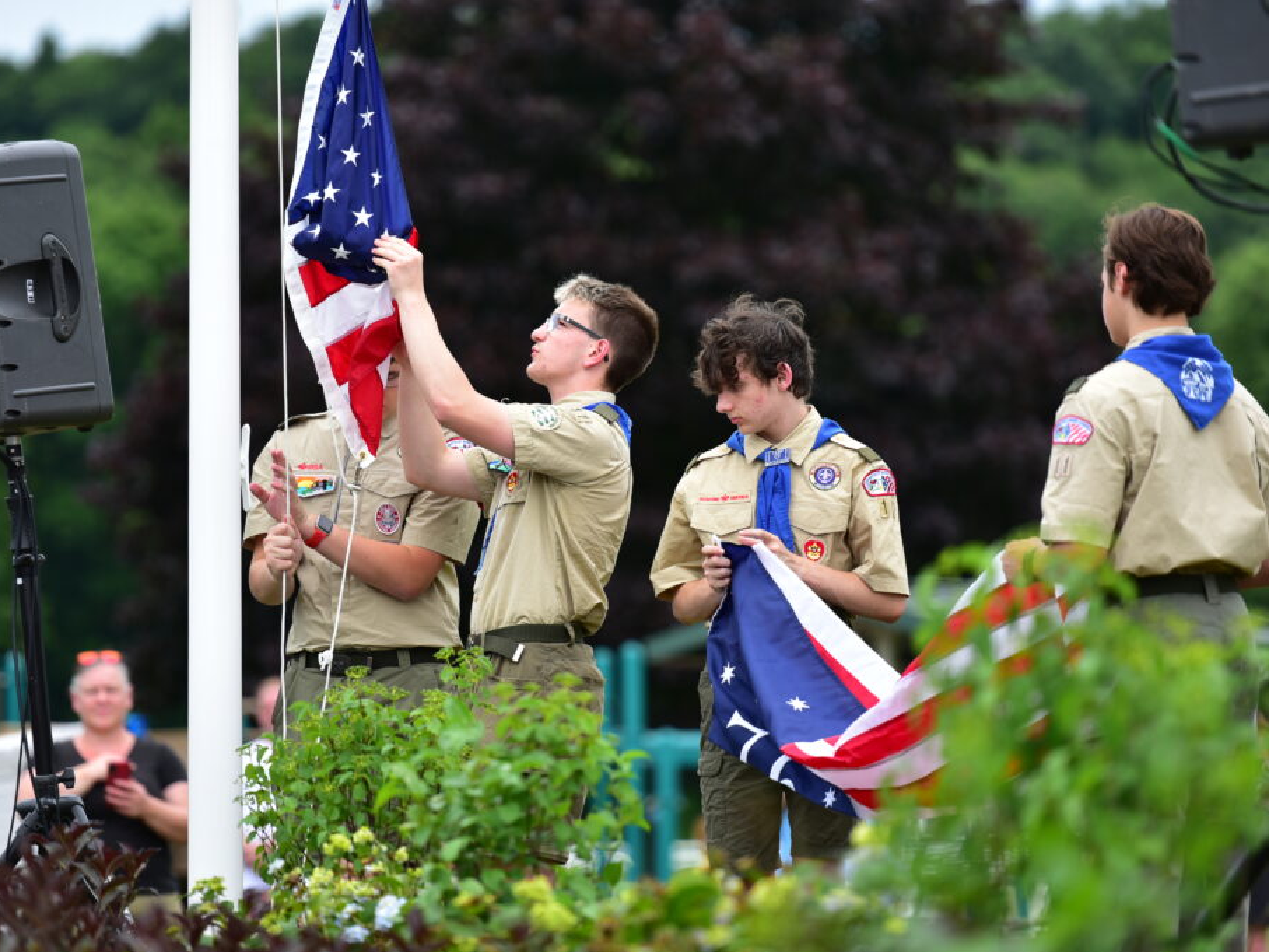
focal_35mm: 201
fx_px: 7368
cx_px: 575
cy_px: 477
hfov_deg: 9.8
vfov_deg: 7.4
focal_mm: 185
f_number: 3.2
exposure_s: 1/640
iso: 100
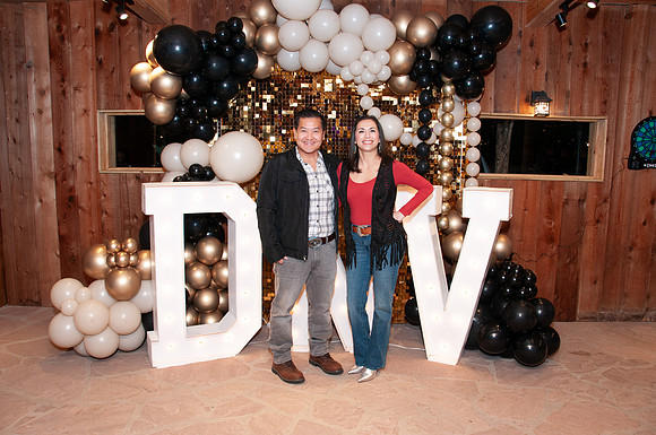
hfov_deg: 67.5
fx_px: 491
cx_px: 328
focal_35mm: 27
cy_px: 218
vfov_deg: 47.8
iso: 400
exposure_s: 1/60
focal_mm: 18
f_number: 5.6
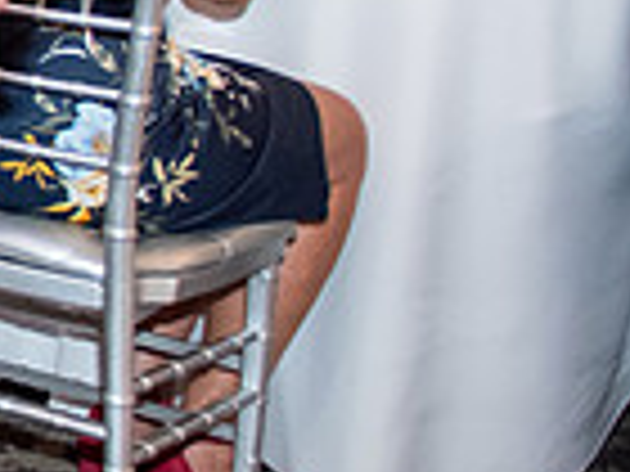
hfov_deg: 10.5
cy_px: -251
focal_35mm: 139
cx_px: -1198
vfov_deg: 10.3
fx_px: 2530
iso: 1600
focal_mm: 24
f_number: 2.8
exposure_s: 1/160
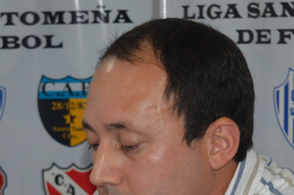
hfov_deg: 13.0
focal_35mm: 158
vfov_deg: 8.5
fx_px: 1289
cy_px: 261
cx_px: 97
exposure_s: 1/60
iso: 720
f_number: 4.5
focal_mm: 34
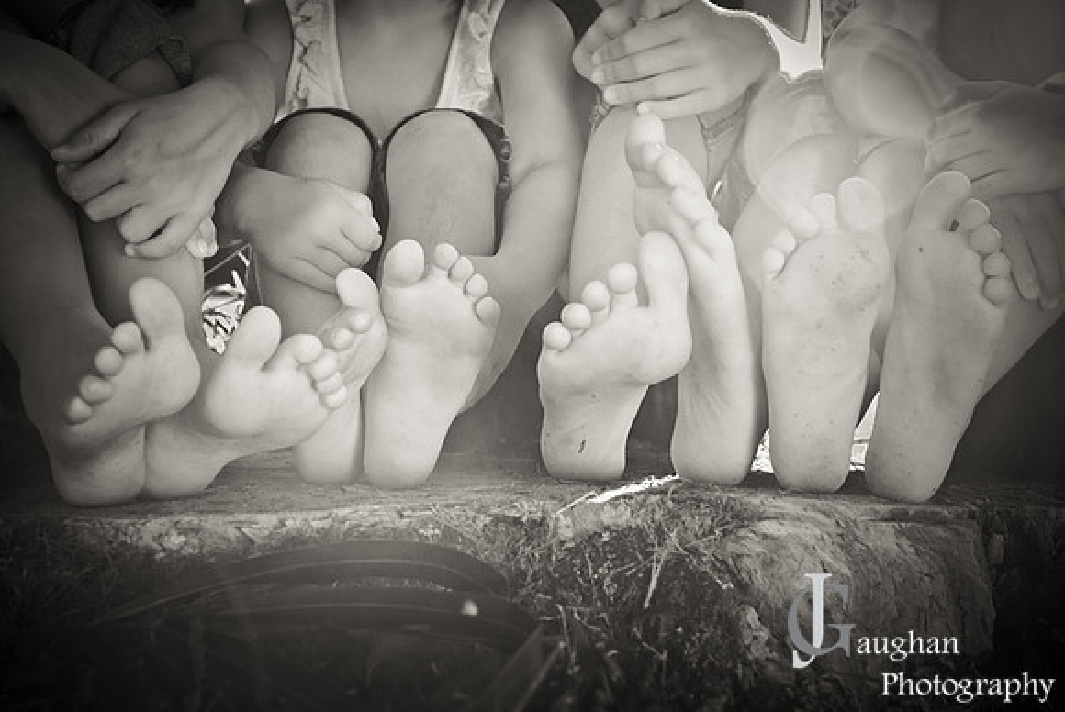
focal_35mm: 72
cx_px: 532
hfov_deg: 28.0
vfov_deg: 19.0
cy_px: 356
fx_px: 2132
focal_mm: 48
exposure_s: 1/80
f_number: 5.6
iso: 200
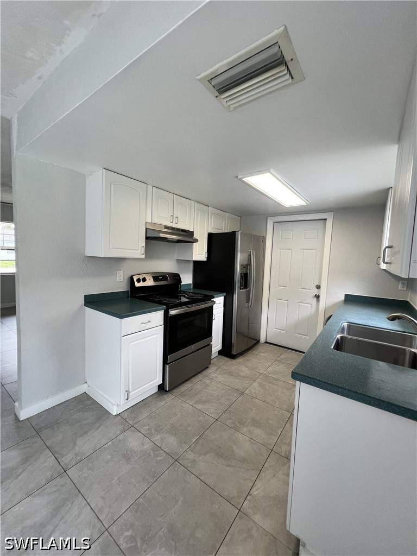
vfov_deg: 106.2
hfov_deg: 89.9
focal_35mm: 13
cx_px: 208
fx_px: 209
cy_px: 278
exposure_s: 1/120
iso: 80
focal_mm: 1.57
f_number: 1.8
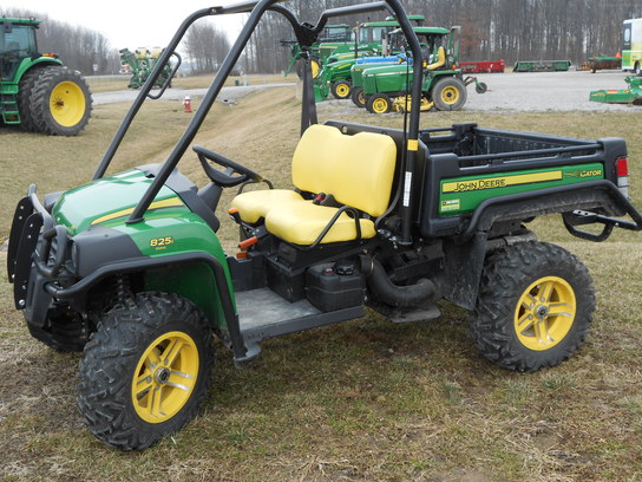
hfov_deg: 42.9
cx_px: 321
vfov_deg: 32.9
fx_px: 816
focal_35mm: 44
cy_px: 241
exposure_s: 1/40
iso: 80
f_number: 4.5
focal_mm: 7.8
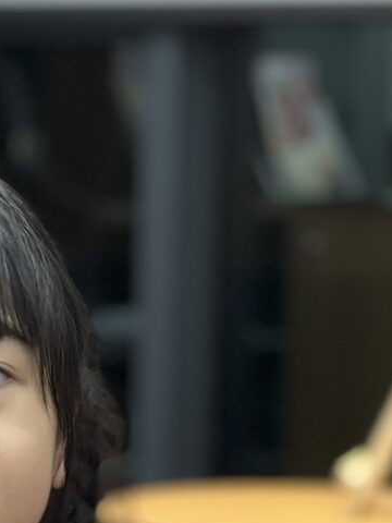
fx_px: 3231
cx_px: -50
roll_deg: -1.4
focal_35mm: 214
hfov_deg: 6.9
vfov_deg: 9.1
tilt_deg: -9.6
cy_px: 655
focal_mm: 9
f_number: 2.8
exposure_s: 1/33
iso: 125
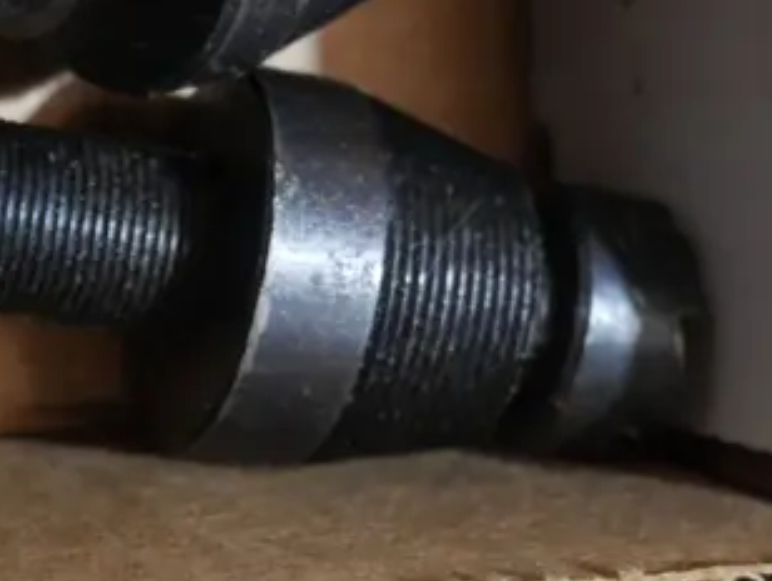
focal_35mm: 93
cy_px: 41
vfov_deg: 15.7
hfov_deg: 20.2
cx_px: -65
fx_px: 2077
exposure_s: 1/60
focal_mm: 14
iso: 1250
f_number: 3.5
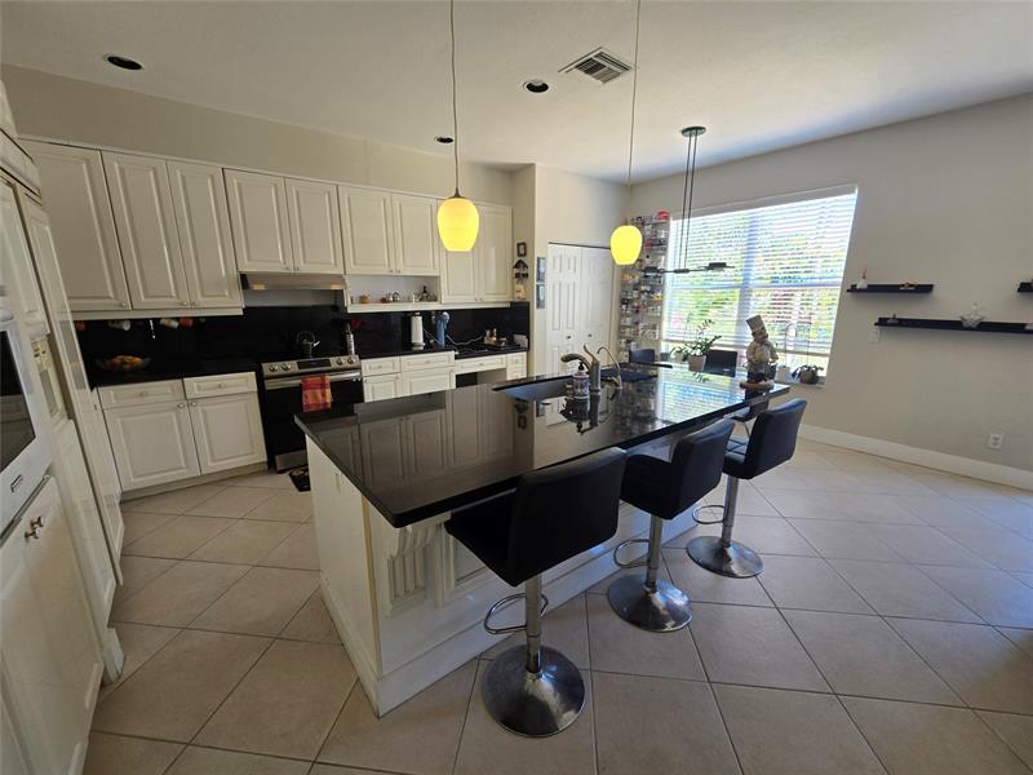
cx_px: 516
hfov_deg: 106.2
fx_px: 388
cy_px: 388
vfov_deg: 89.9
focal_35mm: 13
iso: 50
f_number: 2.2
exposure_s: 1/60
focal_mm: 2.2
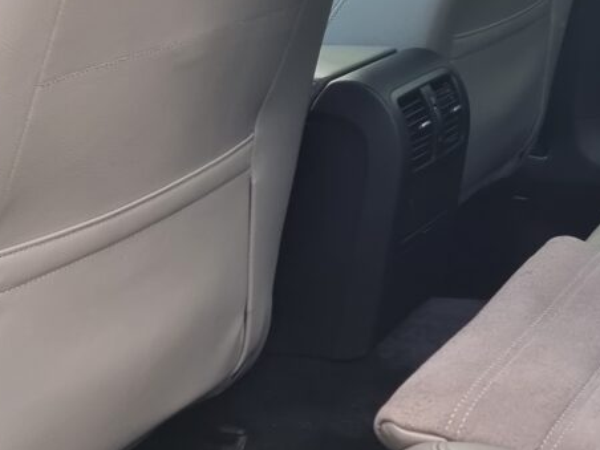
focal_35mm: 85
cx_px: 617
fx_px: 1473
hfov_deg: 22.1
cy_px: 19
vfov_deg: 17.0
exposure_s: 1/100
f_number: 1.8
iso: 64
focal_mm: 6.7
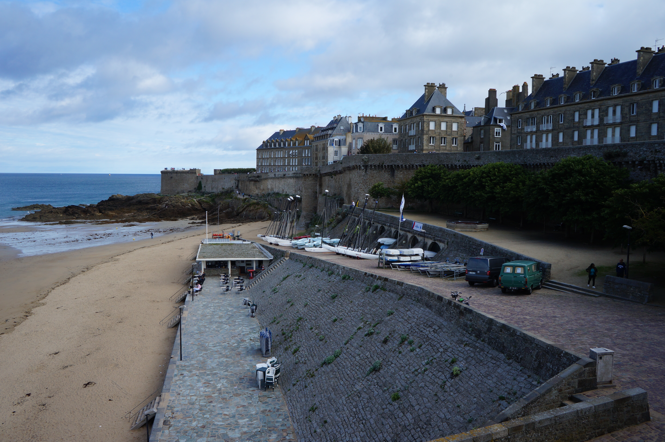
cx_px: 332
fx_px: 554
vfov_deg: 43.5
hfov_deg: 62.0
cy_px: 221
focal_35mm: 30
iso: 200
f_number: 13
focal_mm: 20
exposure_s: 1/200
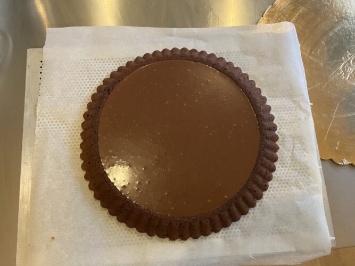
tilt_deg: -77.5
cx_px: 178
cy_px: 133
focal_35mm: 26
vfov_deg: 53.0
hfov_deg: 67.3
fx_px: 267
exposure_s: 1/50
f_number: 1.8
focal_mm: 4.25
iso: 400
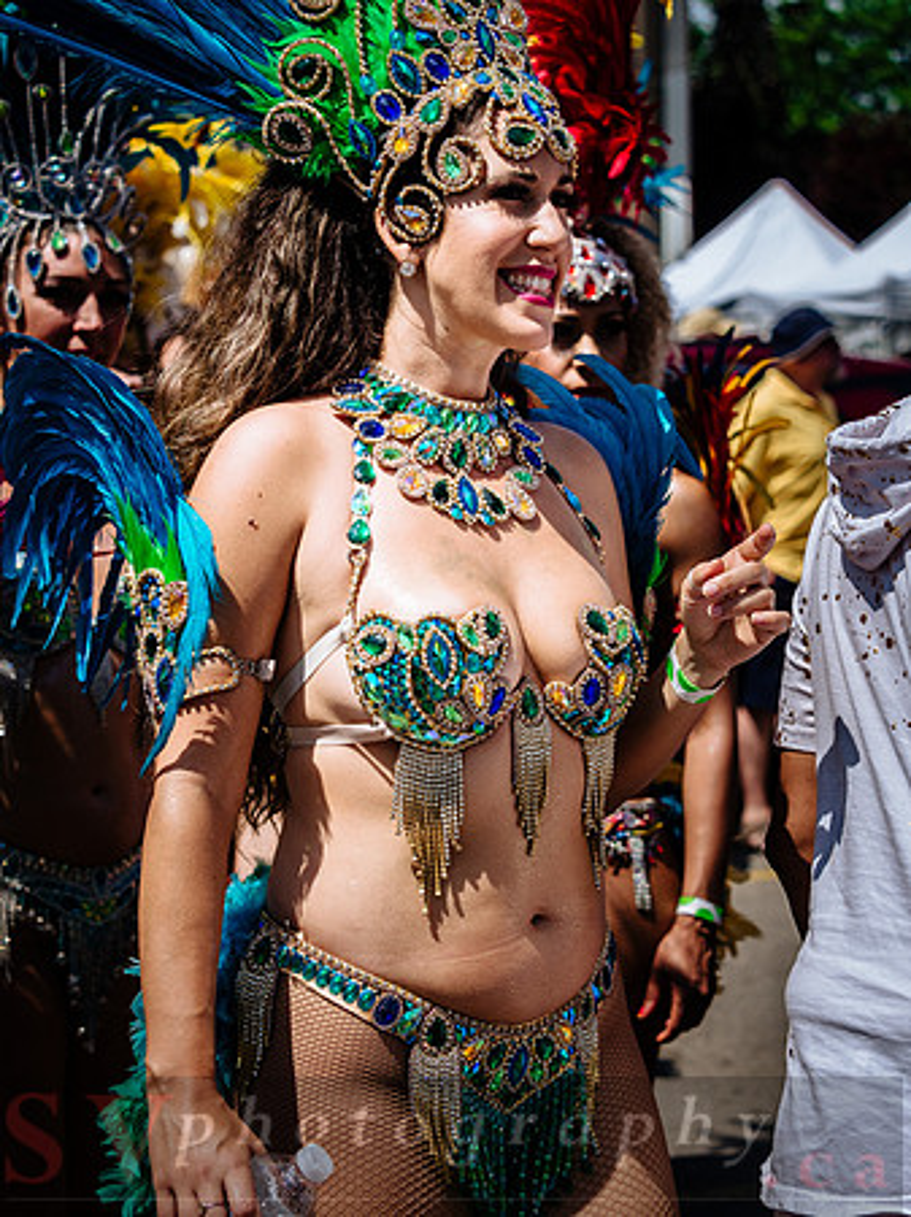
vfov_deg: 24.4
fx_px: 2810
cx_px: 456
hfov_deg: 18.4
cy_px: 608
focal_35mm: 80
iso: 200
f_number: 2.8
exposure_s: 1/3200
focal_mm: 40
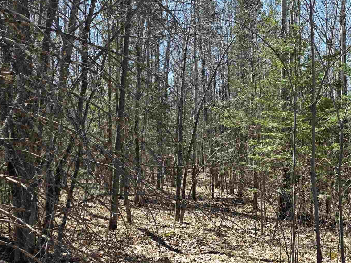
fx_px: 527
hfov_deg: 36.1
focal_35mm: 52
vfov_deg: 28.0
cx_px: 257
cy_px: 158
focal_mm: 6.3
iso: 80
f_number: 1.7
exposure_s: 1/2134
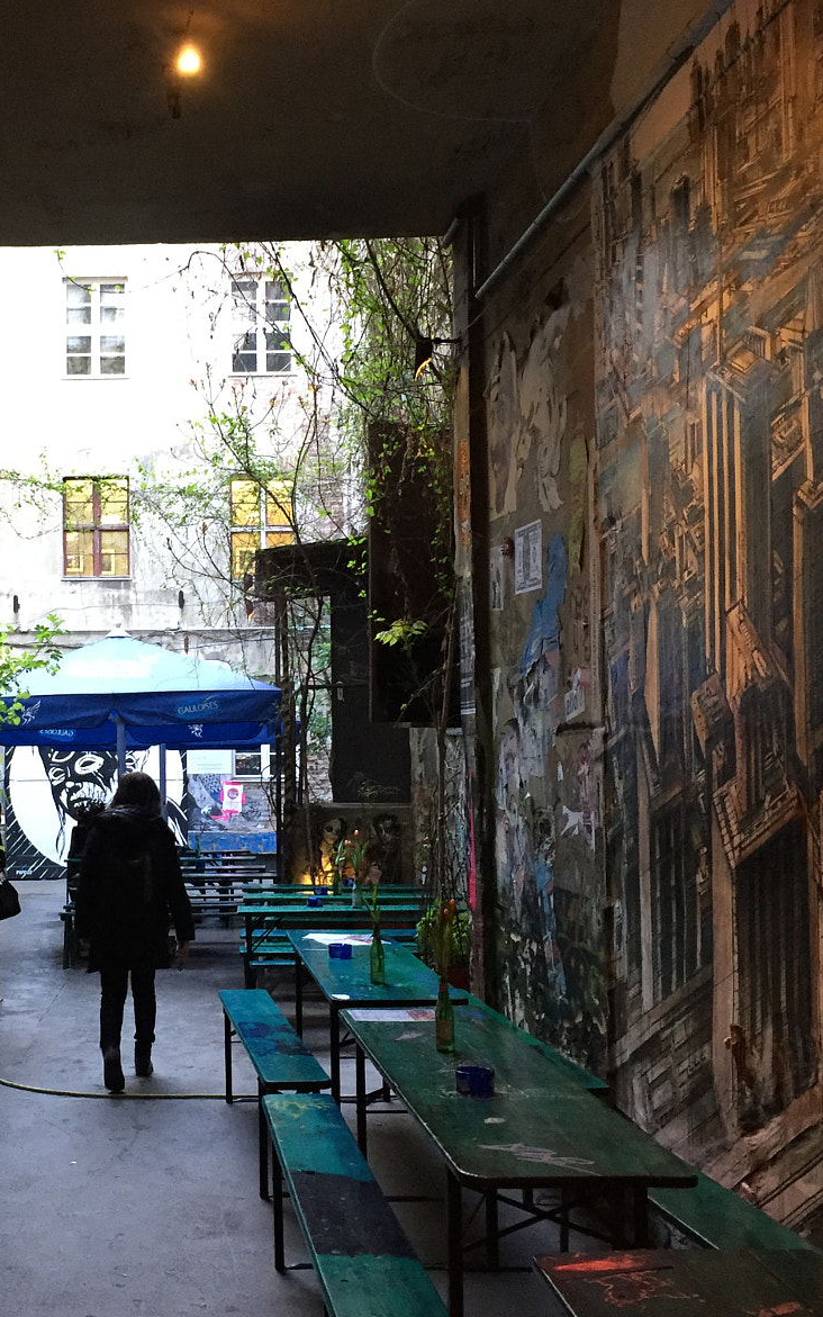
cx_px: 177
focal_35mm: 42
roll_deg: +0.6
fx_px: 1507
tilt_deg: +3.4
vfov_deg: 47.2
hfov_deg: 29.9
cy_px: 670
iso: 200
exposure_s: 1/33
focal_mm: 4.15
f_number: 2.2
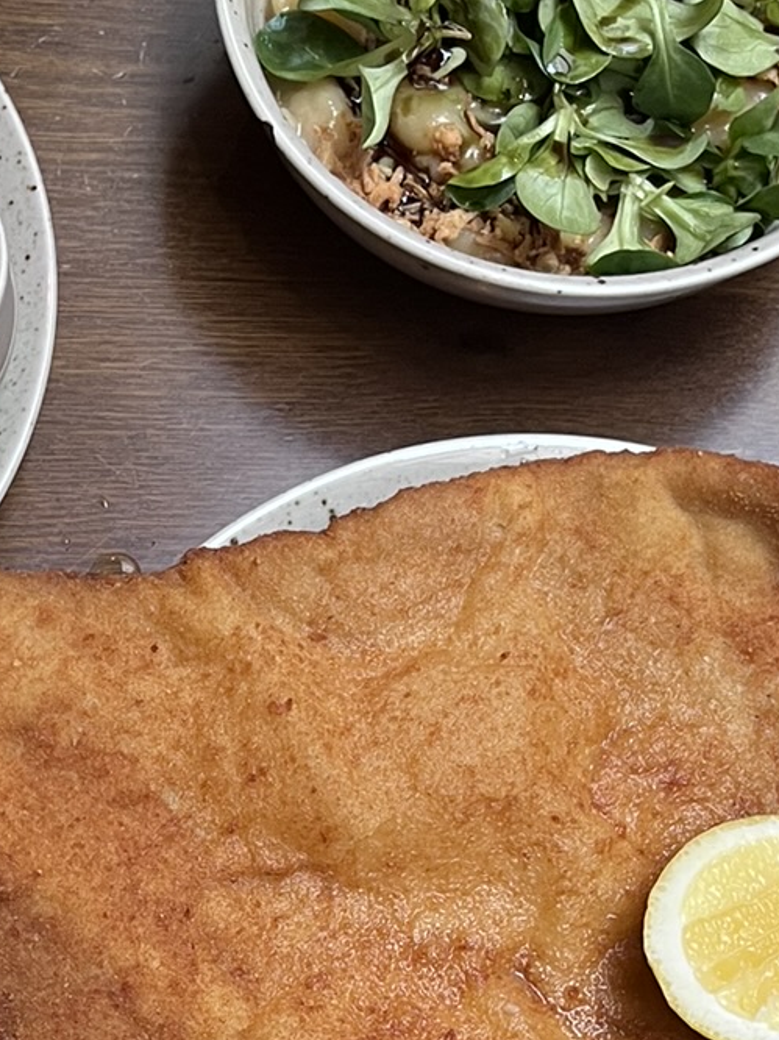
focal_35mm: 80
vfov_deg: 23.2
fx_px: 2402
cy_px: 1096
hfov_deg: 18.0
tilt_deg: -74.3
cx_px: 27
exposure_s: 1/50
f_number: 1.6
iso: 100
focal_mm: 5.1
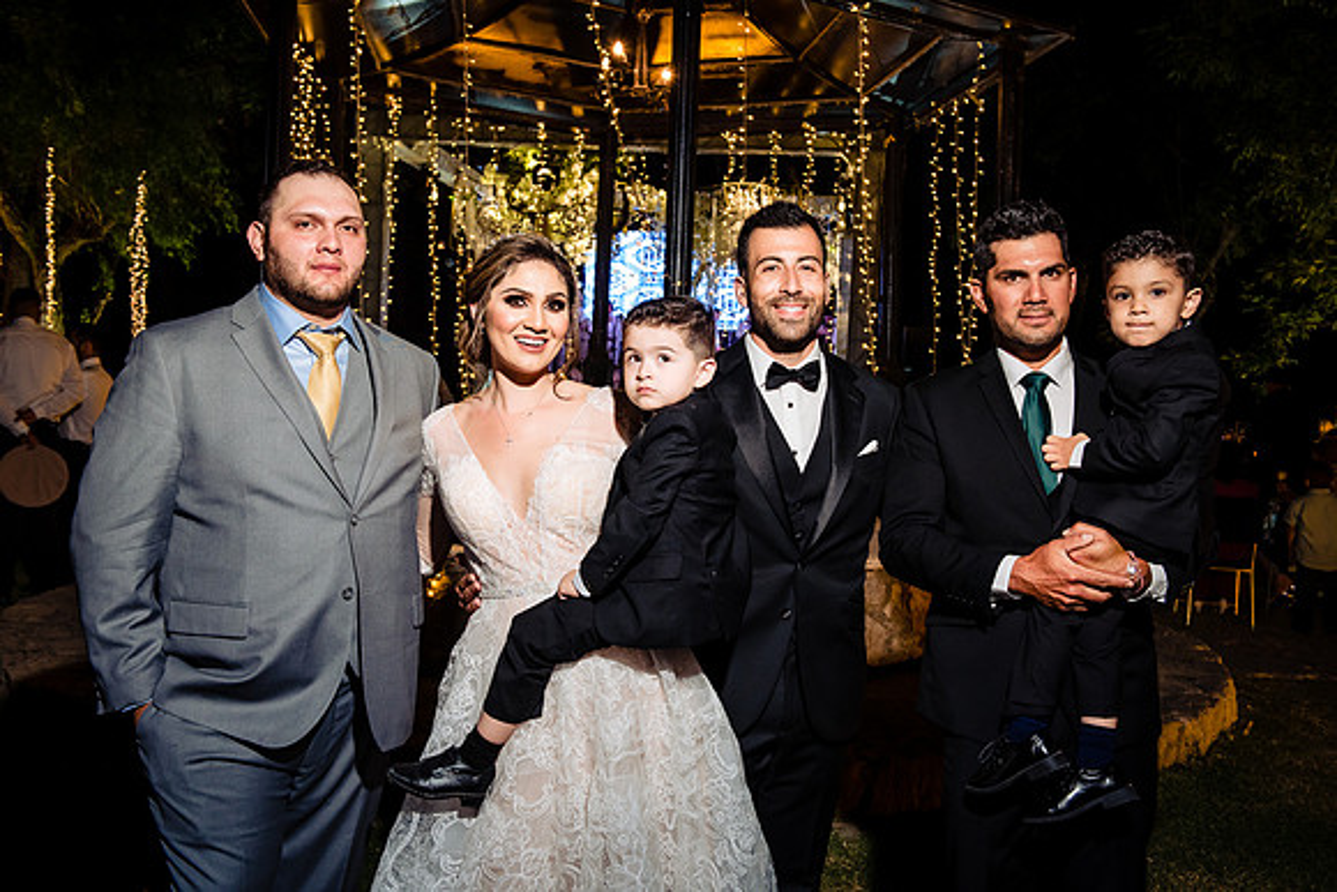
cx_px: 668
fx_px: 1412
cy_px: 446
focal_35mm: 38
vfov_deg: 35.1
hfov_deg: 50.7
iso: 1600
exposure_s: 1/50
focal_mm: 38
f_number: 7.1
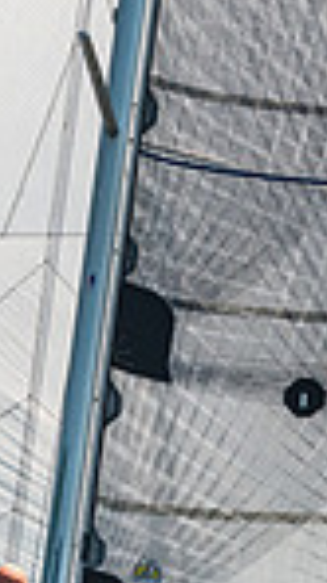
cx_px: 137
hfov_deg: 4.1
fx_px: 4573
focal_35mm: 296
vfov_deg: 7.3
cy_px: 597
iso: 400
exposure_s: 1/1000
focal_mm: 70
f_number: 5.6
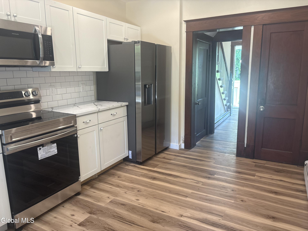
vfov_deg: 53.1
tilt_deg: -10.4
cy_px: 116
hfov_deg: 67.3
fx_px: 231
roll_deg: +1.1
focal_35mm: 26
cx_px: 154
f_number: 1.6
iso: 100
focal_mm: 5.96
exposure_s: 1/60
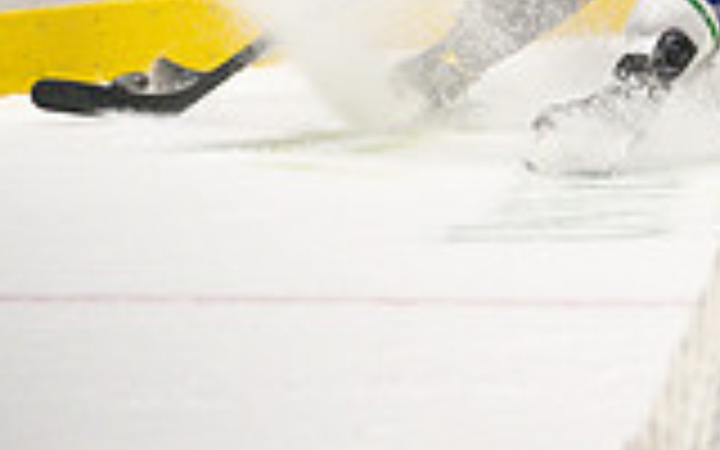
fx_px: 9595
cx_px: 992
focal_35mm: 489
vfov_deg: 2.7
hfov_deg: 4.3
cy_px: -429
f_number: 2.8
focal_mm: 125
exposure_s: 1/1000
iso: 2000
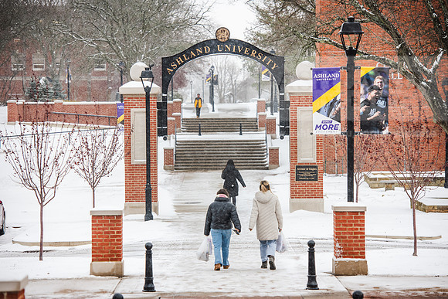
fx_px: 1680
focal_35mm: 135
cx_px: 224
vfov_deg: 10.2
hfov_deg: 15.2
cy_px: 150
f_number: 4.5
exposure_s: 1/160
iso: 320
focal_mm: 135
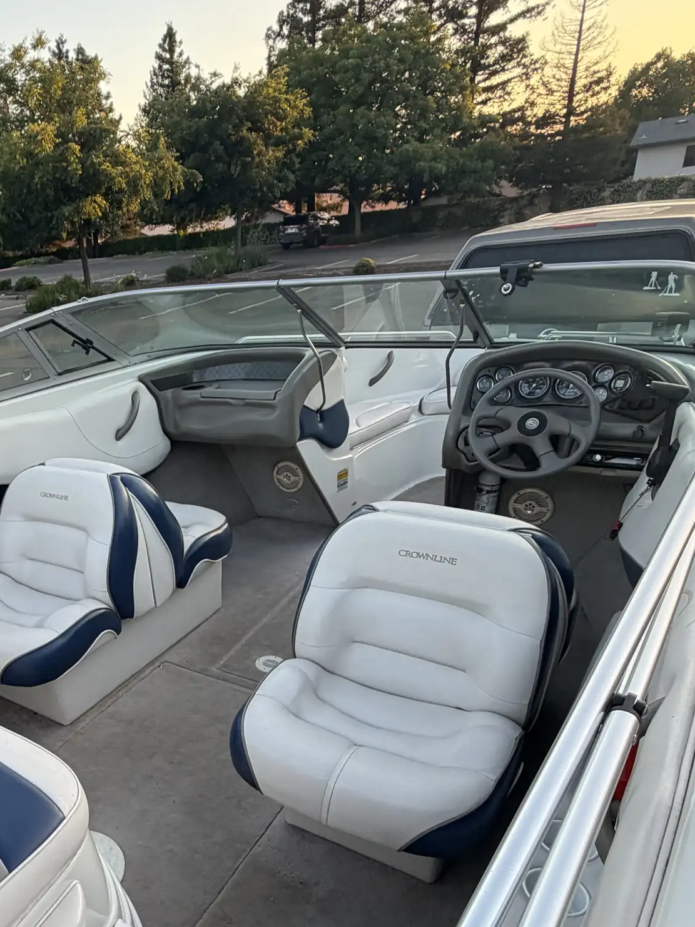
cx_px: 96
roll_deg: +7.5
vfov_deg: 63.9
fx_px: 723
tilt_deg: -28.5
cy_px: 605
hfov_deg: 47.2
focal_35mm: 27
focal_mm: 2.22
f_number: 2.2
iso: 80
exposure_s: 1/121
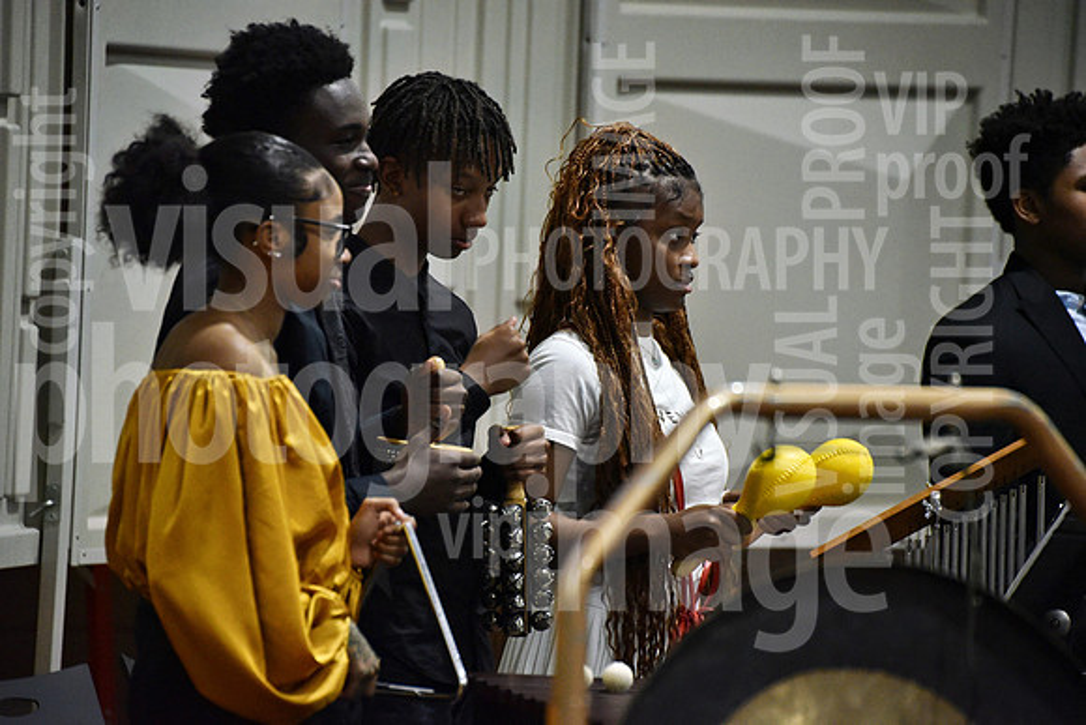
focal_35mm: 340
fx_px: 10259
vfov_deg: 4.0
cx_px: 543
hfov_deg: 6.1
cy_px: 362
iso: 6400
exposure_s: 1/250
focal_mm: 340
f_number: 6.3
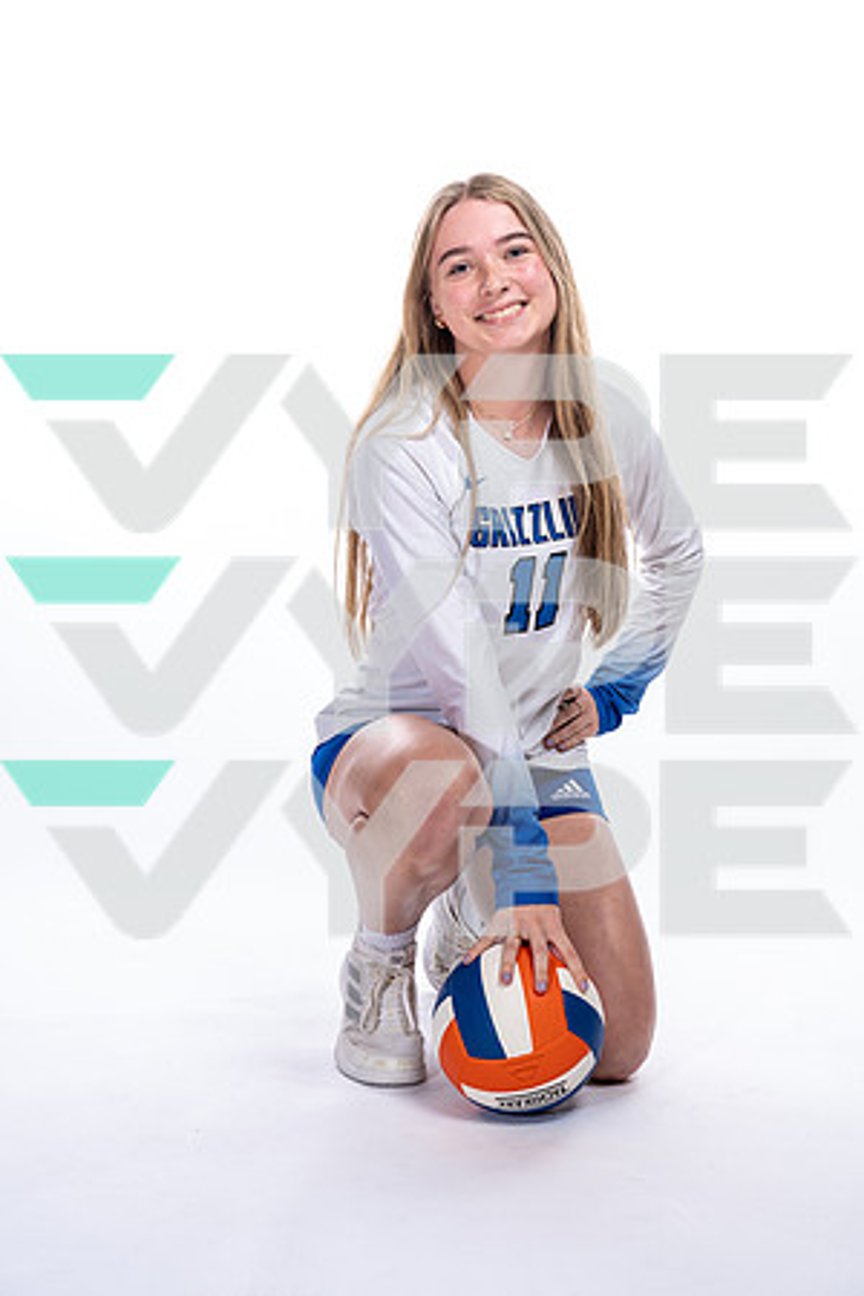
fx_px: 1980
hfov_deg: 24.6
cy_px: 648
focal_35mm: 55
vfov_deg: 36.2
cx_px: 432
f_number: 5.6
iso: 400
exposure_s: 1/250
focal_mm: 55
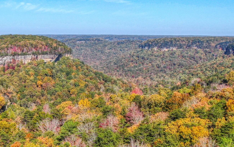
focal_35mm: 63
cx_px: 63
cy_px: 86
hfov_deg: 32.0
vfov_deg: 20.6
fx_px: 402
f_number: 2.9
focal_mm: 4.6
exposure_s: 1/1000
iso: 100
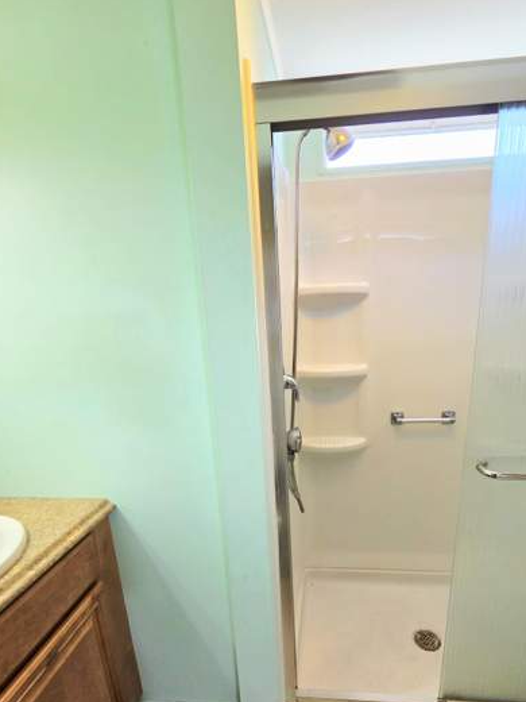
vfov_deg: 93.1
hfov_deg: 77.8
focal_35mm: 16
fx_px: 324
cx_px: 294
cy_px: 427
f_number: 2.2
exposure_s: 1/120
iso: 160
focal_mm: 2.2
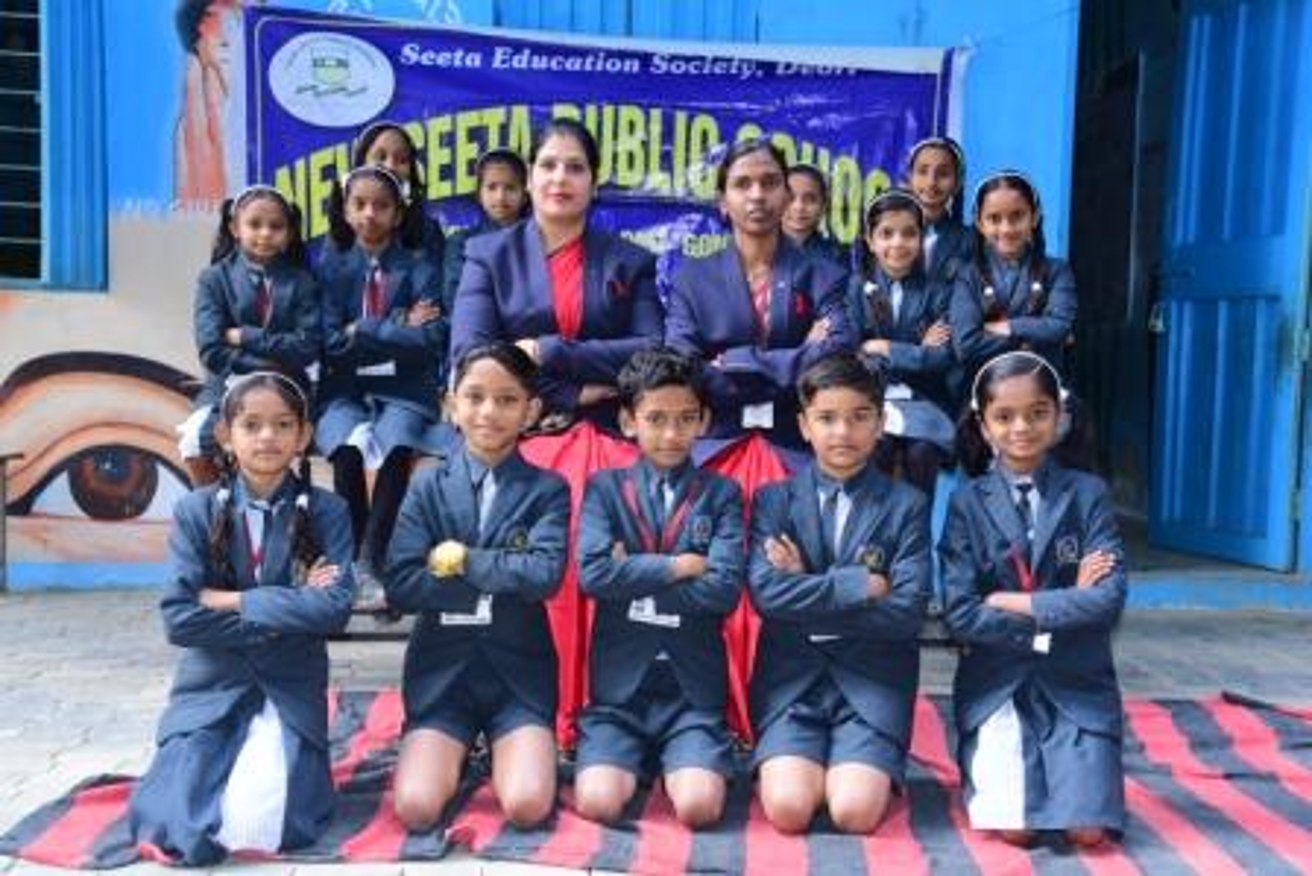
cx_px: 656
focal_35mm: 50
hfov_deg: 39.6
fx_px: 1823
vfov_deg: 27.0
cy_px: 438
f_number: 5.6
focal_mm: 50
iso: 320
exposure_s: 1/125
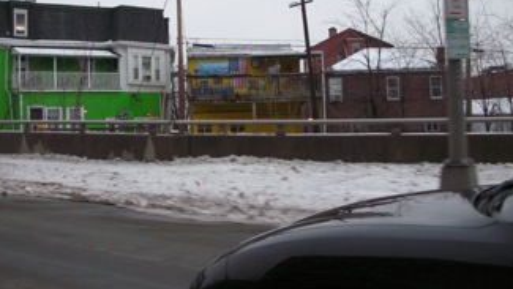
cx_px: 227
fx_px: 639
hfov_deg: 43.6
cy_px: 74
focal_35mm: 47
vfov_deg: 25.2
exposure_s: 1/168
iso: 200
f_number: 2.8
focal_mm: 5.8
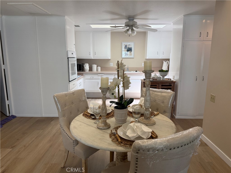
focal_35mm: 24
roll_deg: -0.1
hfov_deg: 71.6
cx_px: 116
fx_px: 160
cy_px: 86
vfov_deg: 56.8
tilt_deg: -9.8
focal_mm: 6.76
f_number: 1.78
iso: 160
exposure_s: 1/120
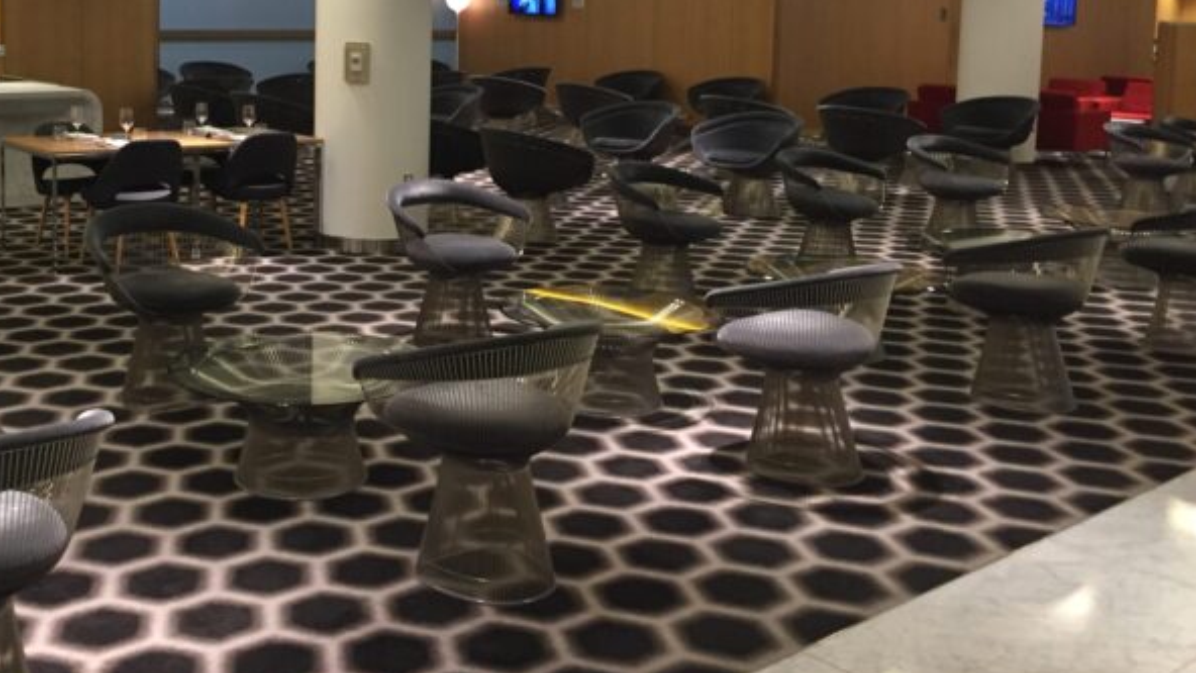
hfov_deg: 48.8
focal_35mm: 41
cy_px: 119
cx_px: 426
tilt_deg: -5.8
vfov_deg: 28.3
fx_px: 1300
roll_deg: -0.5
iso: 125
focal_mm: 4.15
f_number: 2.2
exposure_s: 1/30
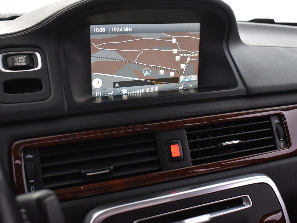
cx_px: 159
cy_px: 99
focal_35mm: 45
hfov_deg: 42.0
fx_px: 386
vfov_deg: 32.2
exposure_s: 1/15
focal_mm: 24
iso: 1250
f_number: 5
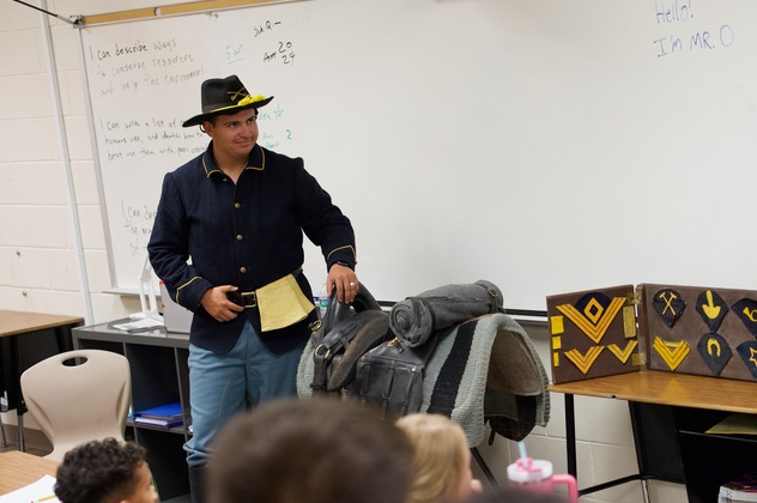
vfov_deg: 16.8
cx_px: 568
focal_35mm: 81
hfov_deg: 24.8
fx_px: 1701
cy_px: 355
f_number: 2.5
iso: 2500
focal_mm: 50
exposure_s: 1/320
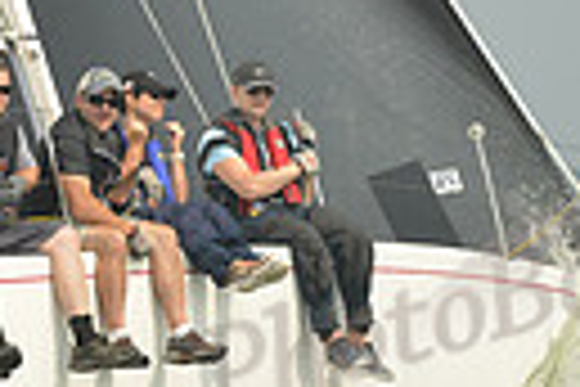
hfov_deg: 4.1
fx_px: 8087
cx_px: -27
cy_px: 128
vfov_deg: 2.7
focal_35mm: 502
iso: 320
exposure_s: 1/1250
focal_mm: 112
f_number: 9
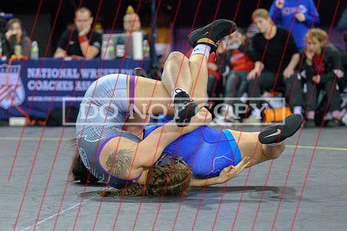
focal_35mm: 131
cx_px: 106
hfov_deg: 15.6
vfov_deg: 10.5
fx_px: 1262
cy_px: 145
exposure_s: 1/640
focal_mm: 93
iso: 5600
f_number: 2.8
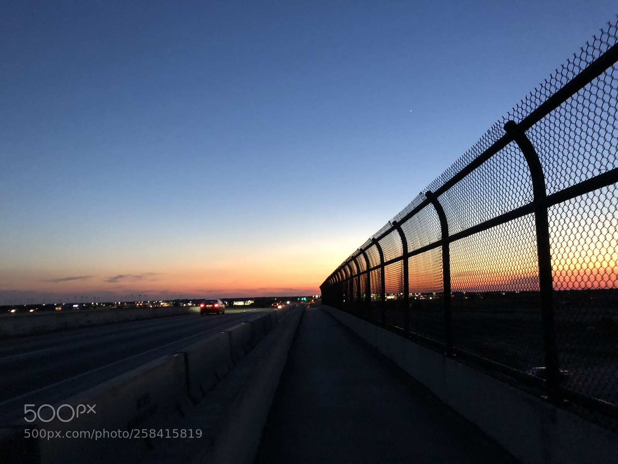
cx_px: 309
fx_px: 500
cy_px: 232
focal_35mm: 28
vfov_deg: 49.7
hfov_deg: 63.4
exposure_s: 1/7
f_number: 1.8
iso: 100
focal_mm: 4
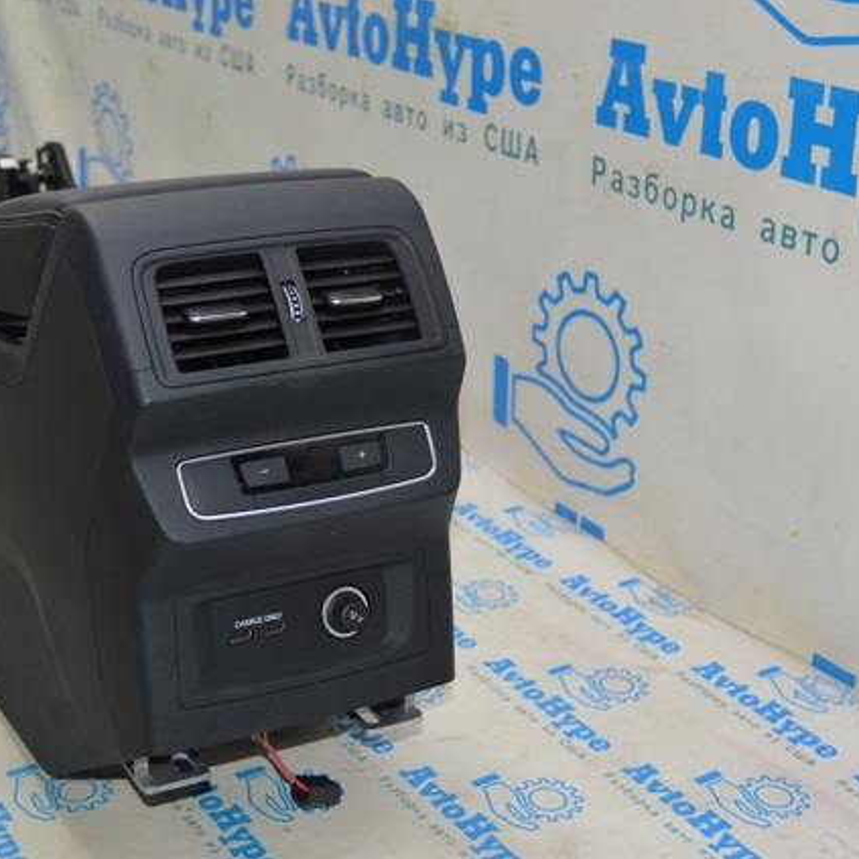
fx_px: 1516
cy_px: 430
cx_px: 347
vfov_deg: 31.6
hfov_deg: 31.6
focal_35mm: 54
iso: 450
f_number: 4
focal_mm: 28
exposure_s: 1/60
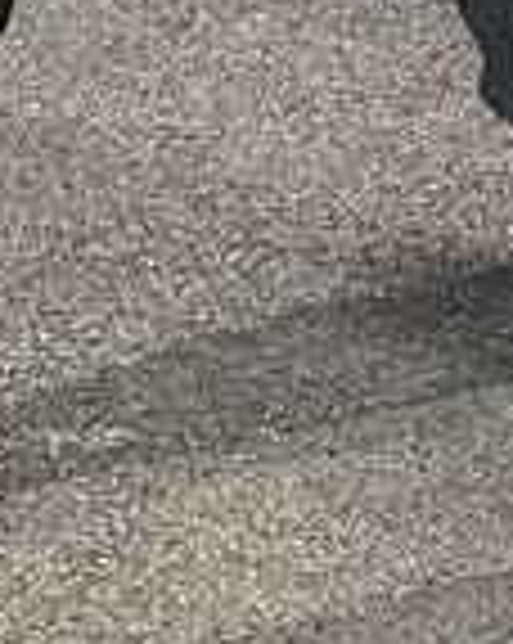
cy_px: 513
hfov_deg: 6.5
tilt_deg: -21.7
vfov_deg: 9.8
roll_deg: +0.0
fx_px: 3747
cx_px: -1426
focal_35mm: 197
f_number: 1.78
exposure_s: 1/5848
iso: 80
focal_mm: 6.86
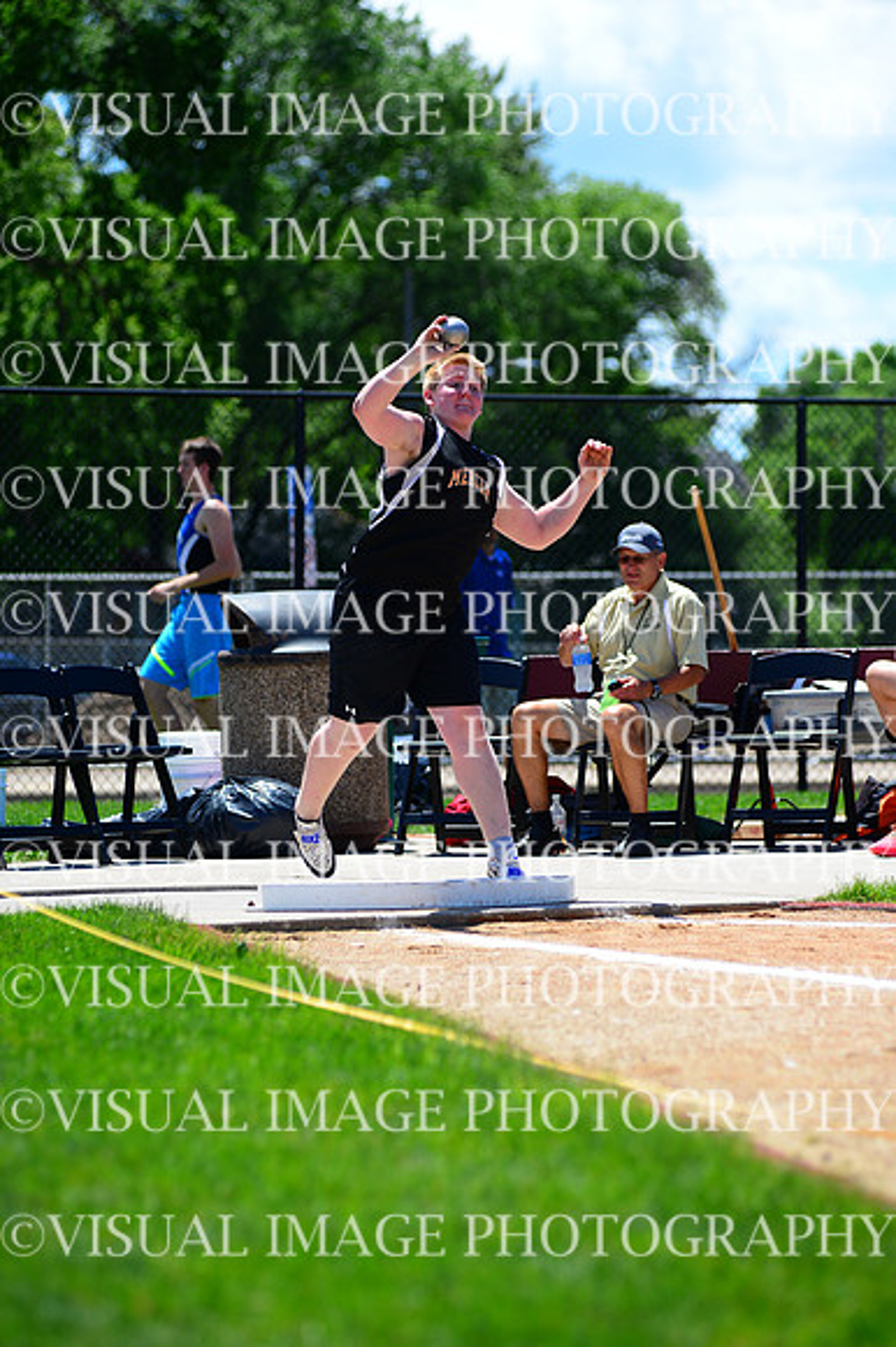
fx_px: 5419
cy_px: 674
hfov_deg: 9.5
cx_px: 448
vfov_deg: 14.2
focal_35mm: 145
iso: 320
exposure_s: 1/2500
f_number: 4
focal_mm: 145
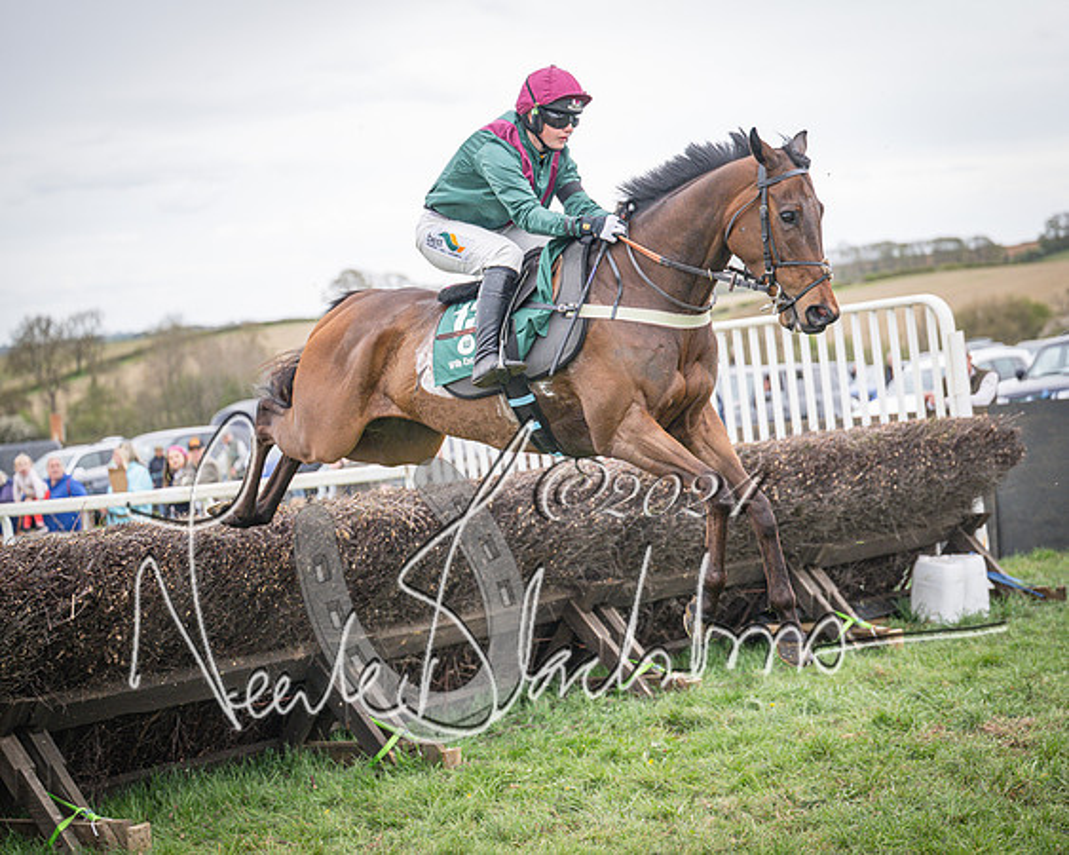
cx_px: 539
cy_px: 428
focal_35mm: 79
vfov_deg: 19.4
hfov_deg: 24.2
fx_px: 2493
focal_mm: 70
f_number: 2.8
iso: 800
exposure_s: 1/1600
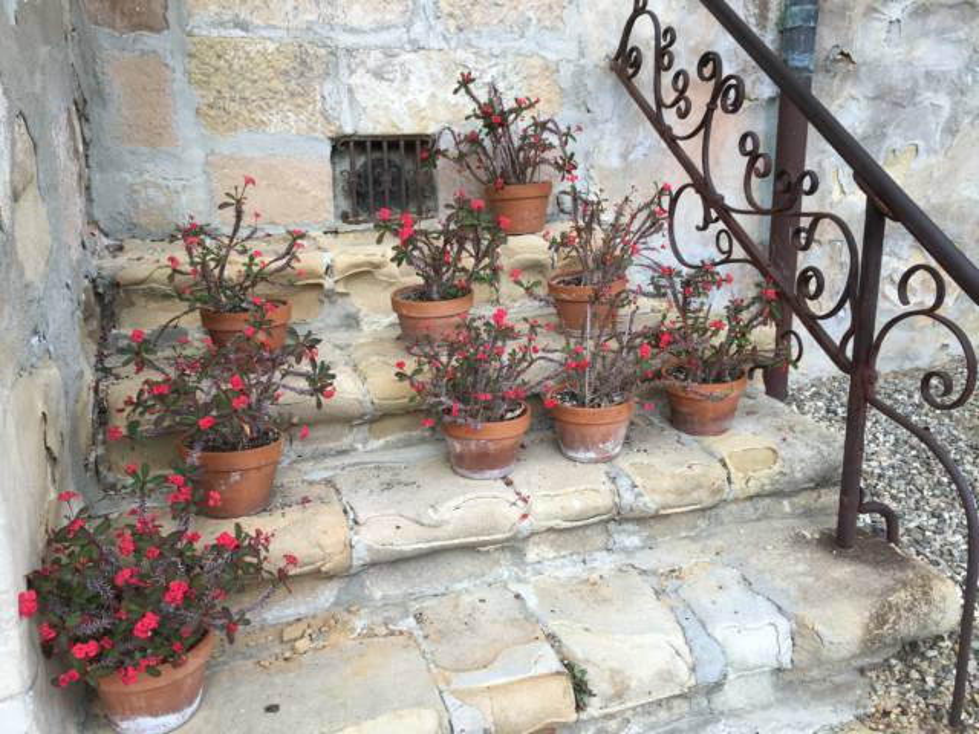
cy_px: 367
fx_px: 820
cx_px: 490
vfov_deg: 48.2
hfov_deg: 61.7
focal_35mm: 29
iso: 25
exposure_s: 1/262
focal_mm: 4.15
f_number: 2.2
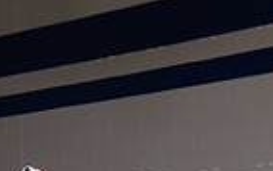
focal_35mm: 155
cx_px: 127
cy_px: 428
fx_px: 1154
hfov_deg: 13.5
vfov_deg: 7.8
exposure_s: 1/320
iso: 500
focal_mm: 48
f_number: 7.1
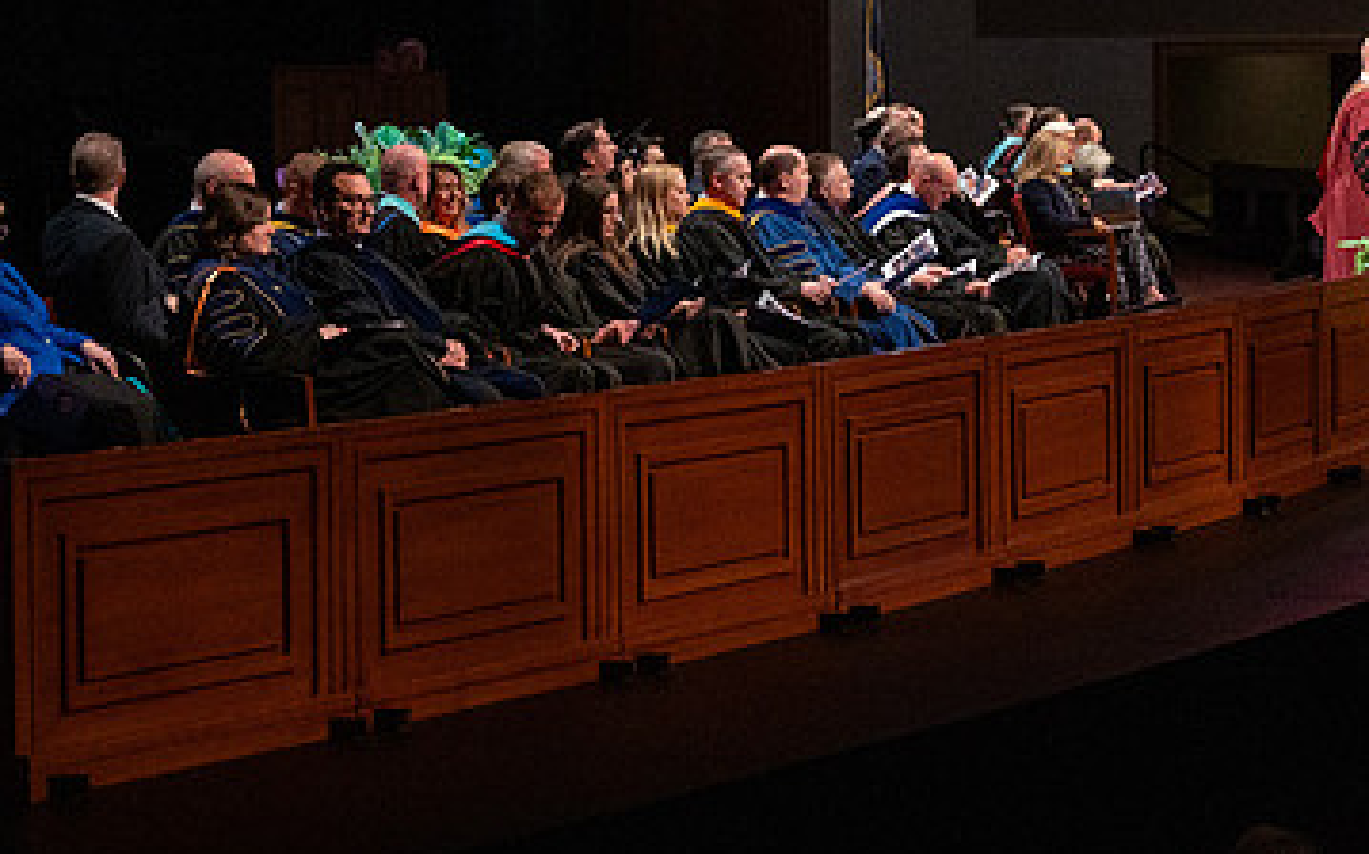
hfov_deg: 16.6
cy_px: 88
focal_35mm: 125
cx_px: 1004
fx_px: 4662
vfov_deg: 10.4
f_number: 4
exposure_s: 1/320
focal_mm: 70
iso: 4000
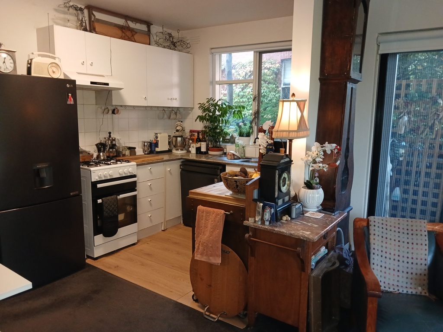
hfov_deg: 65.3
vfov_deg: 51.4
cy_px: 166
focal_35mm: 27
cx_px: 222
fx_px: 346
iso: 200
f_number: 1.8
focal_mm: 3.98
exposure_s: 1/33.3
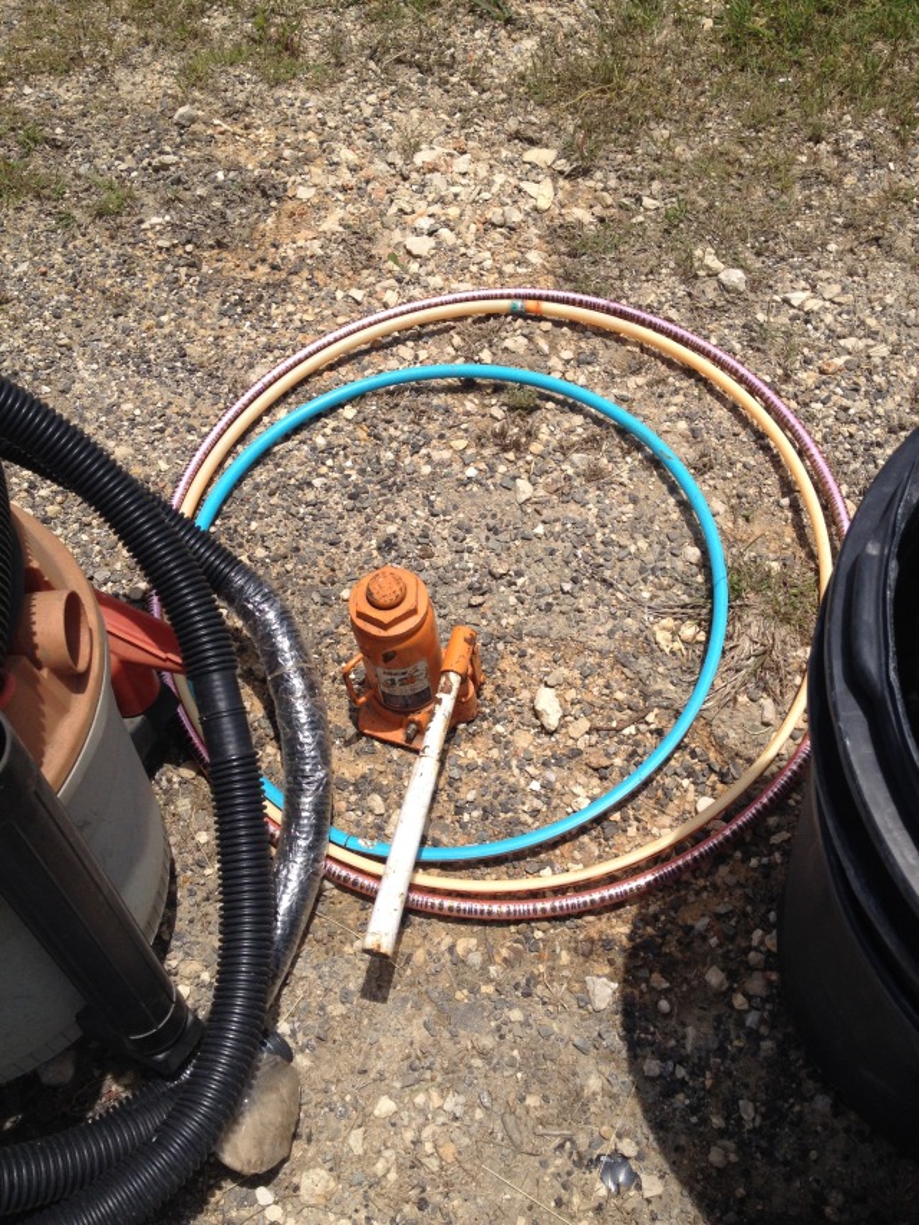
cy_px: 612
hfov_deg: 40.7
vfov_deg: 52.6
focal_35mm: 35
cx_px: 460
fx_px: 1239
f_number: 2.4
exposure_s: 1/2208
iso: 50
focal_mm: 4.28
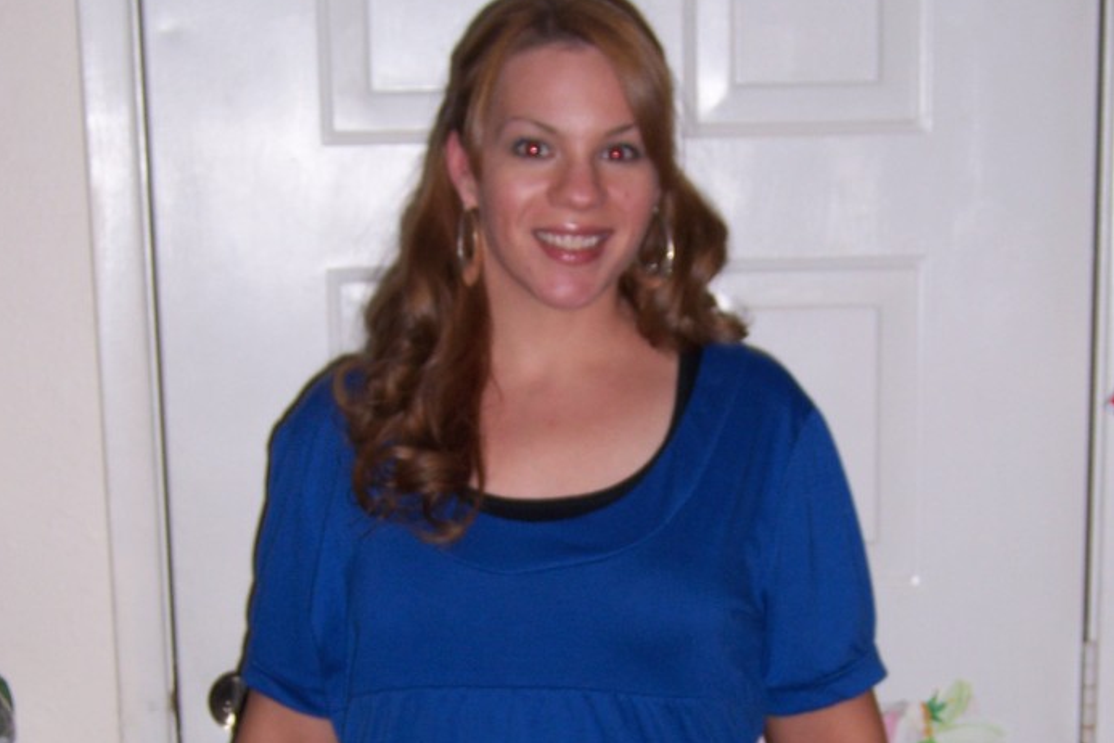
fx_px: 2599
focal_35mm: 84
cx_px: 553
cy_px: 651
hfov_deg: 24.2
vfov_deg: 16.1
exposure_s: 1/90
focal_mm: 10
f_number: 4
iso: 80
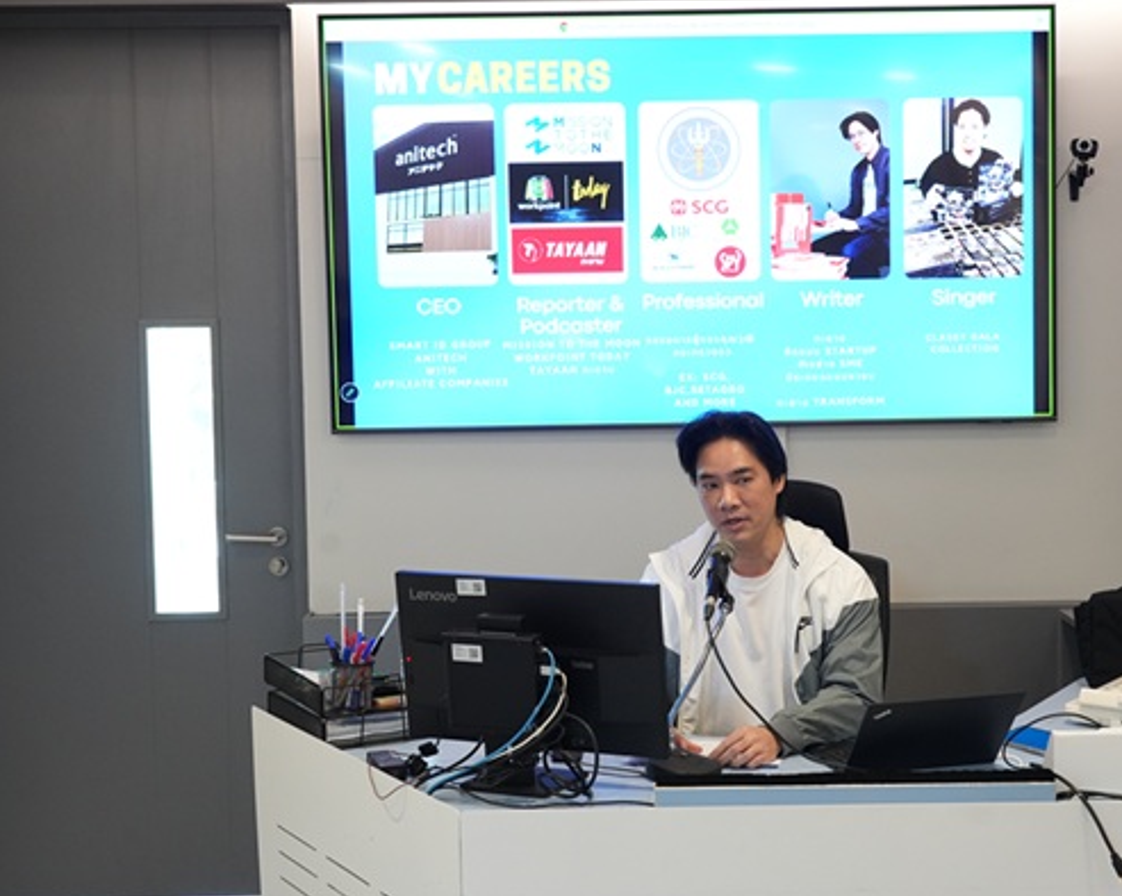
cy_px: 448
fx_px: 1859
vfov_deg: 27.1
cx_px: 644
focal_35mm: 56
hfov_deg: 33.5
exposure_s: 1/125
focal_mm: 49
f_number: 5.6
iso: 3200
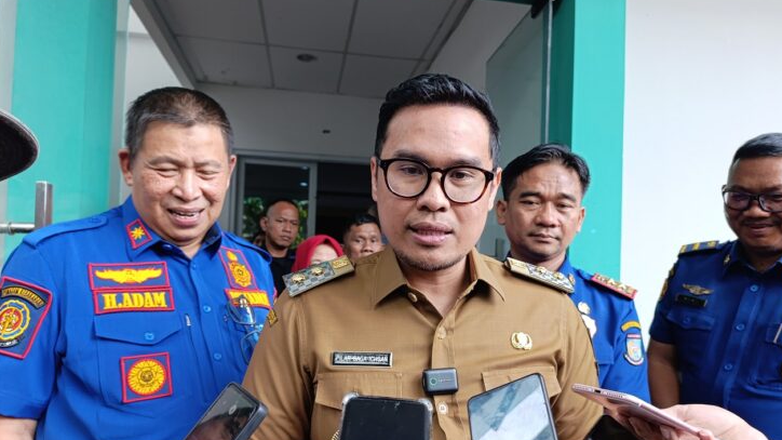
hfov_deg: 71.9
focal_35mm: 26
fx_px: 539
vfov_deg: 44.2
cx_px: 402
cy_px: 255
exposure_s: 1/100
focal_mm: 6.14
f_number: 1.6
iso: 320
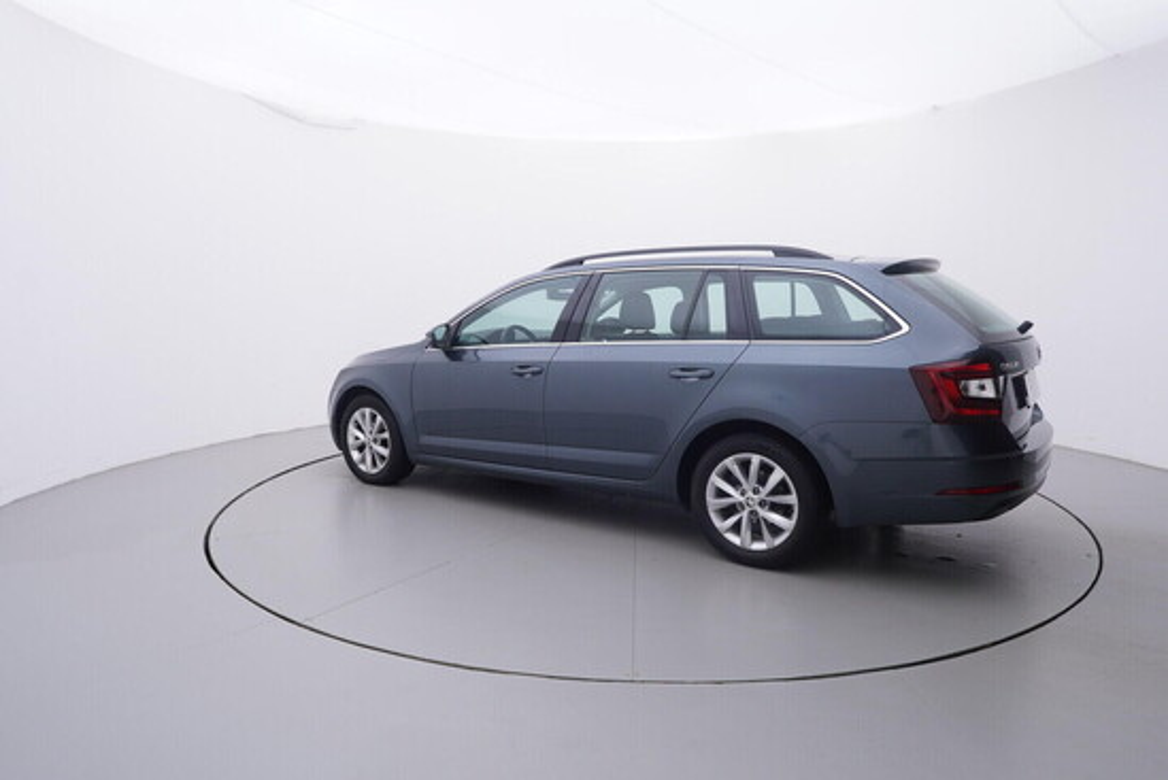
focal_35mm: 22
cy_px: 390
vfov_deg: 56.2
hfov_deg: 77.3
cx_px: 584
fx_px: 731
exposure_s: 1/80
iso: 200
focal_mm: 15
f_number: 5
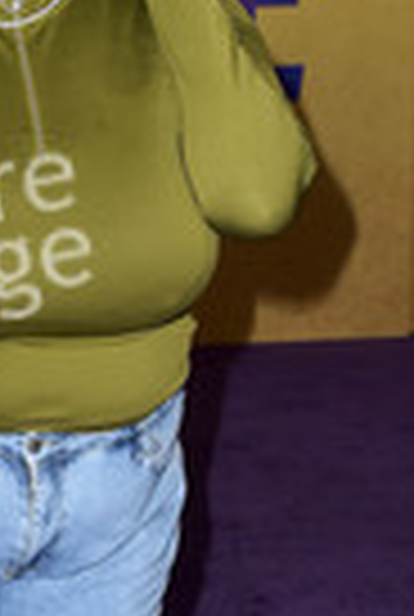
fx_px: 2403
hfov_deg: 9.8
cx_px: -7
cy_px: 486
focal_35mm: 140
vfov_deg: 14.5
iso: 320
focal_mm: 48
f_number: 6.3
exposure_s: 1/250
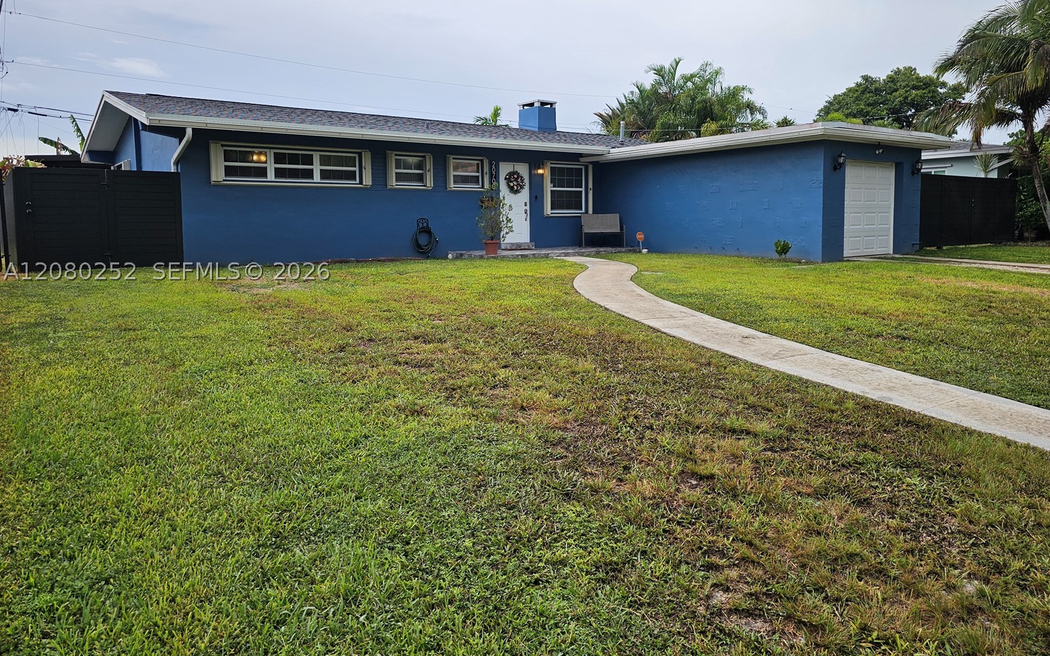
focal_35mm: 25
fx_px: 715
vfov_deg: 49.1
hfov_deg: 72.5
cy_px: 271
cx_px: 536
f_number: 1.7
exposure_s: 1/225
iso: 10
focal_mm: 6.3
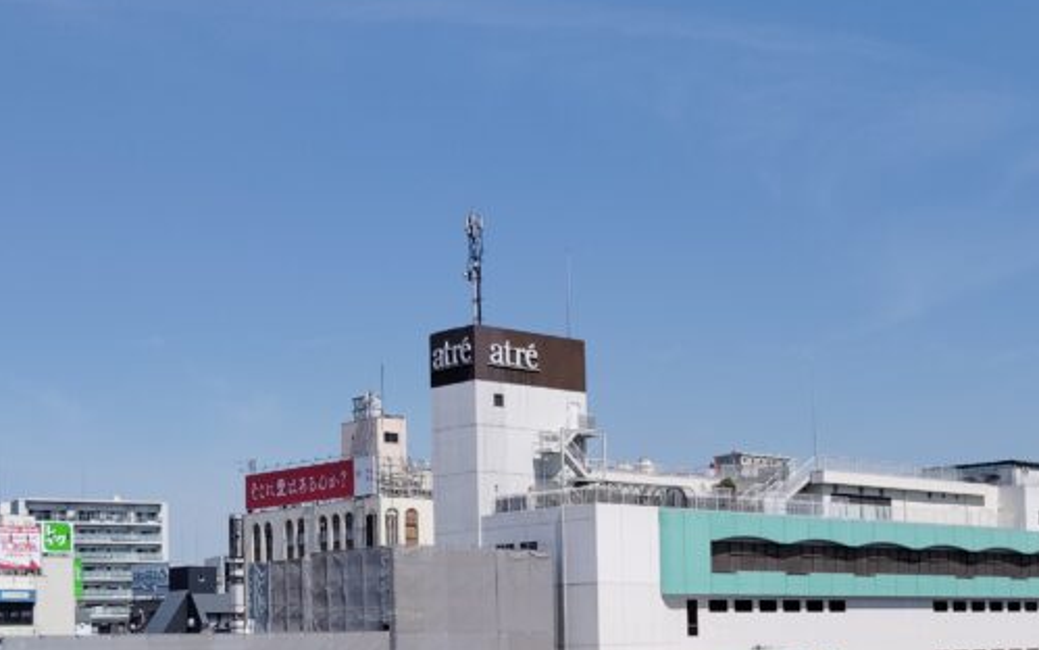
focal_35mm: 61
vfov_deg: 20.8
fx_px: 1727
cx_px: 781
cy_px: 609
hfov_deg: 32.8
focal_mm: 4.22
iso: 50
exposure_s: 1/1173
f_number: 1.8
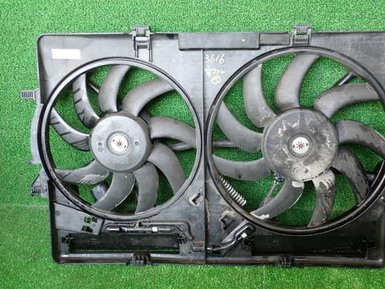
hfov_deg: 52.4
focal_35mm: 35
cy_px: 139
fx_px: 389
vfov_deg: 40.7
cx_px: 222
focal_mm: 5.4
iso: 200
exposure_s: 1/50
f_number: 2.3
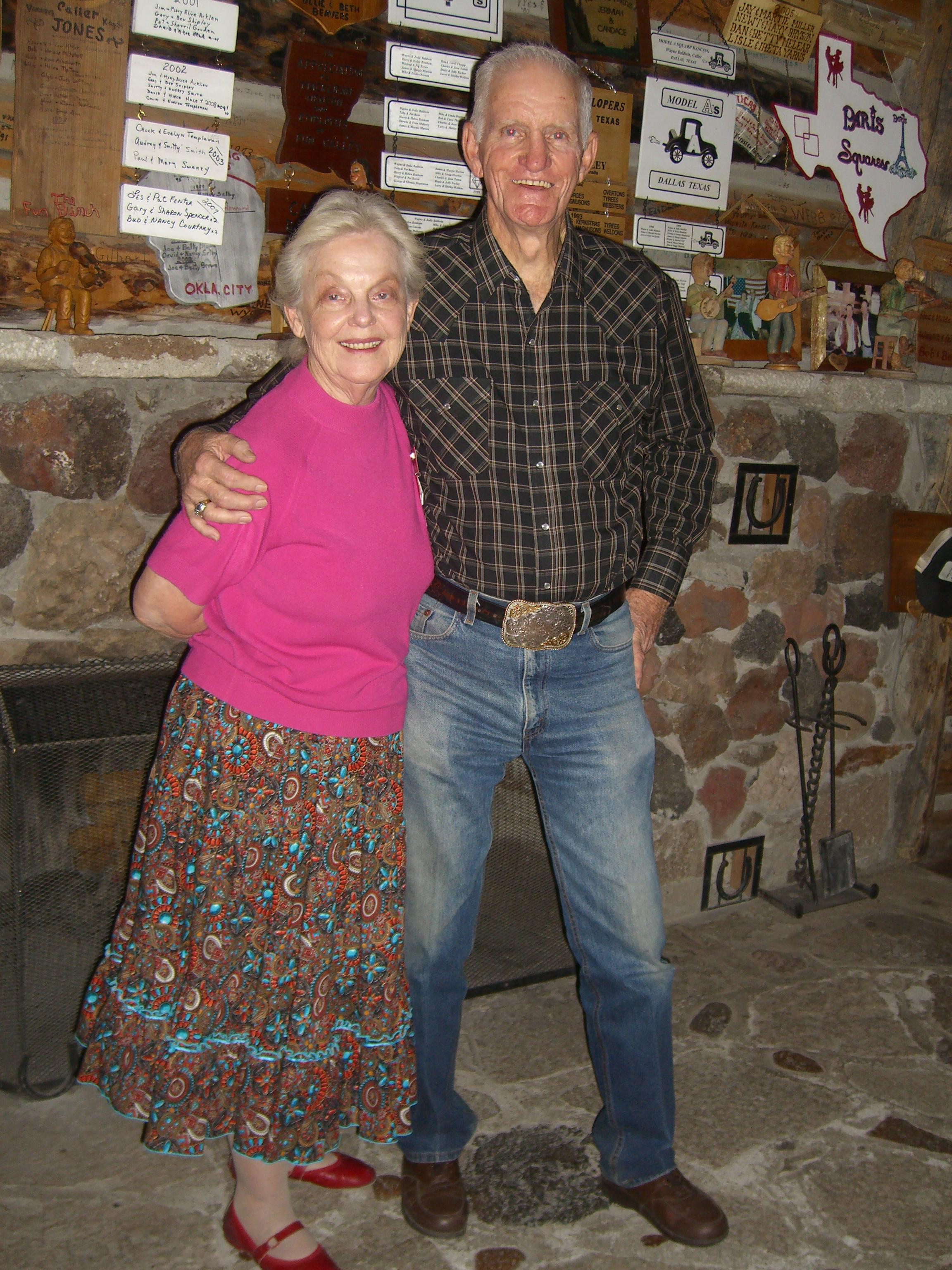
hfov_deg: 37.7
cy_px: 635
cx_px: 476
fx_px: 1393
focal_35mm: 38
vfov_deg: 49.0
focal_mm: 7.9
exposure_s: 1/60
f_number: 2.8
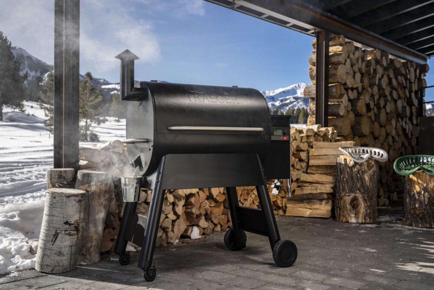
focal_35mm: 40
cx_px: 217
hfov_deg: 48.5
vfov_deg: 33.4
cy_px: 145
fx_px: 482
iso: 100
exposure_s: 1/200
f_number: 4.5
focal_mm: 40
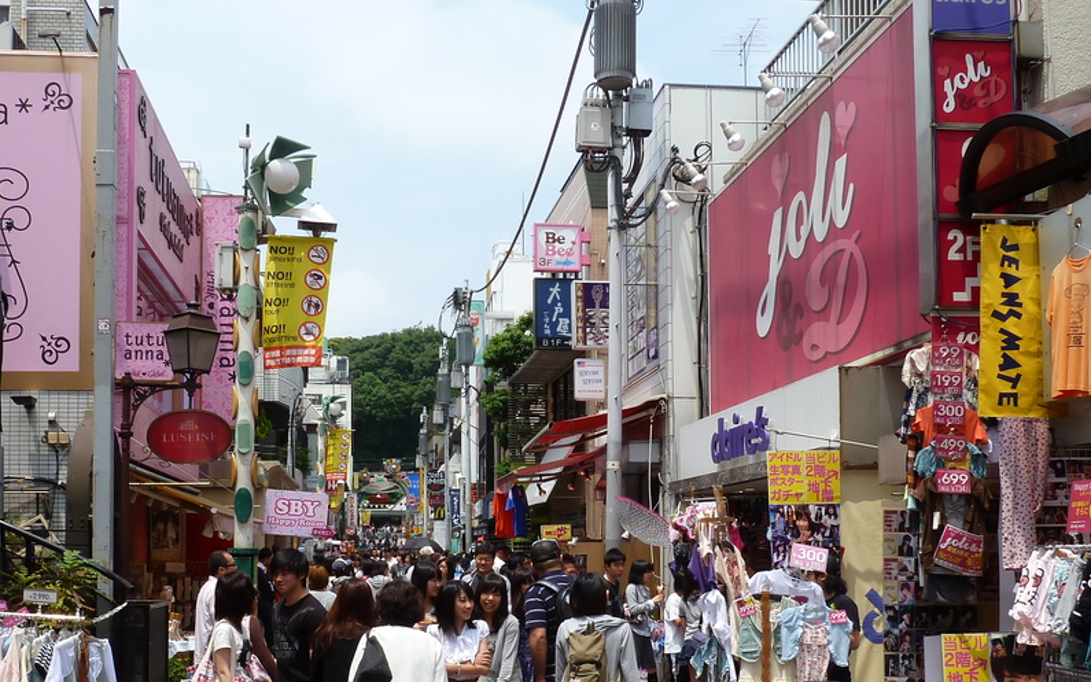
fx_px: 1189
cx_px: 471
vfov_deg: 31.4
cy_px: 510
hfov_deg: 49.1
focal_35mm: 40
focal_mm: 4.1
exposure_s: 1/400
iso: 80
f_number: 4.5
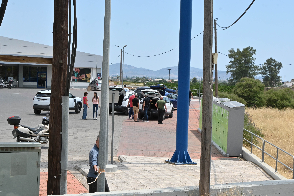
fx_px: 539
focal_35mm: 66
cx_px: 147
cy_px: 98
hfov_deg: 30.5
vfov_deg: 20.6
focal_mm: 44
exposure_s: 1/1250
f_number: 14
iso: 1000
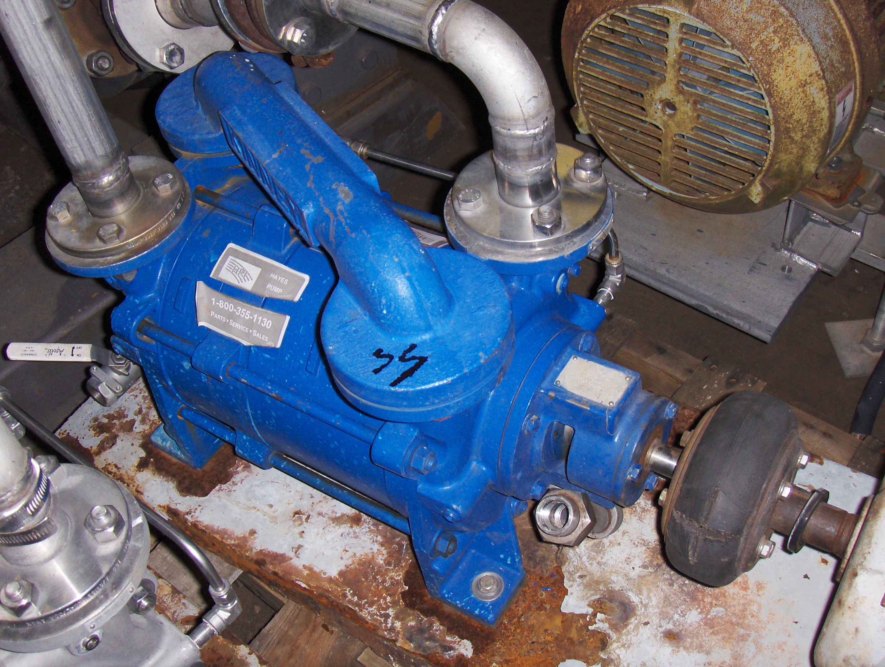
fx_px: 1050
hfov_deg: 45.7
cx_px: 442
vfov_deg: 35.2
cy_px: 334
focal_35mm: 41
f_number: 3.5
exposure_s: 1/60
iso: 100
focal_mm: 6.5
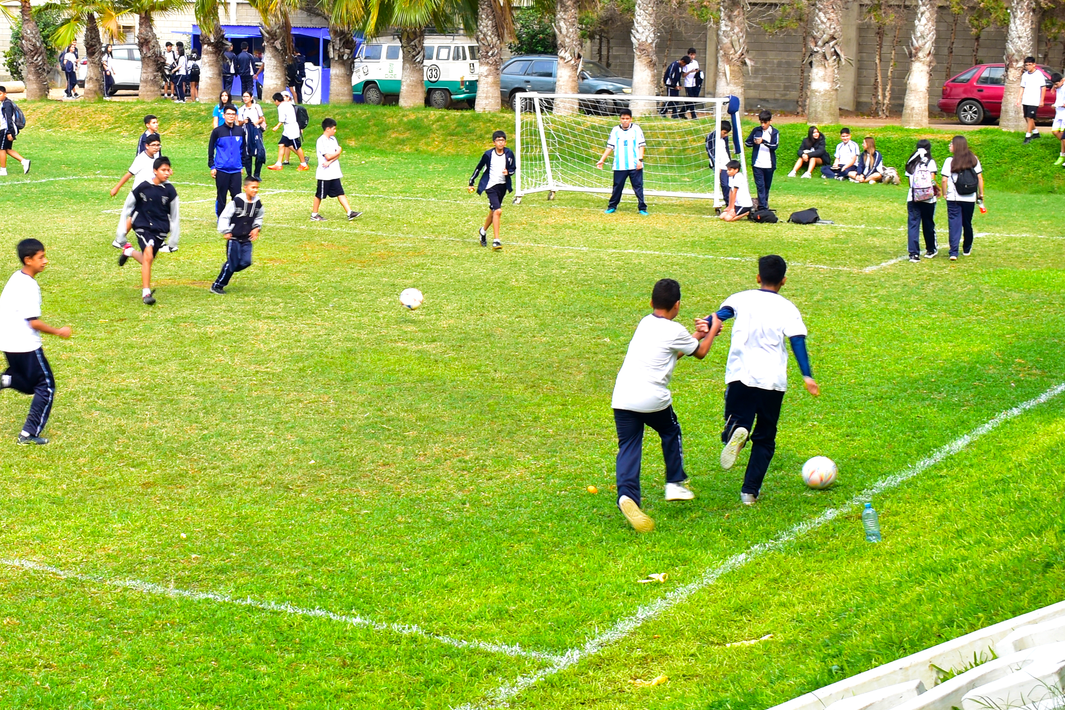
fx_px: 2219
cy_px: 346
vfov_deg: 18.2
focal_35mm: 75
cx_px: 263
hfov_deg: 26.6
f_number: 5.6
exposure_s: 1/125
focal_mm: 25
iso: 100
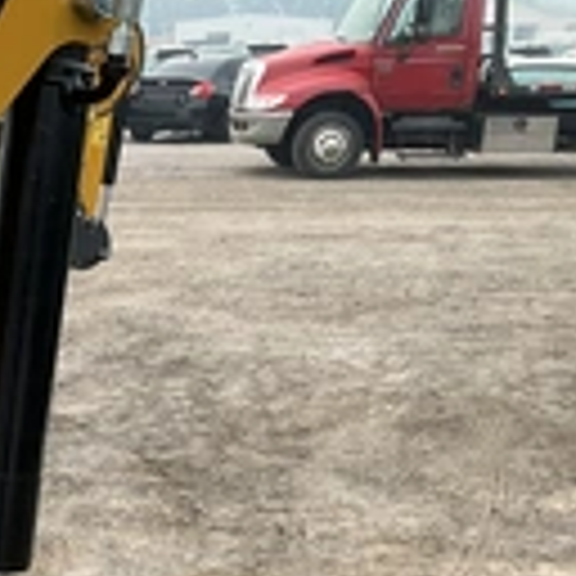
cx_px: -212
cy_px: 603
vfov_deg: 20.8
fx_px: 1506
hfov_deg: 19.6
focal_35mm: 80
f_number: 1.8
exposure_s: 1/122
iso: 25
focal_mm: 3
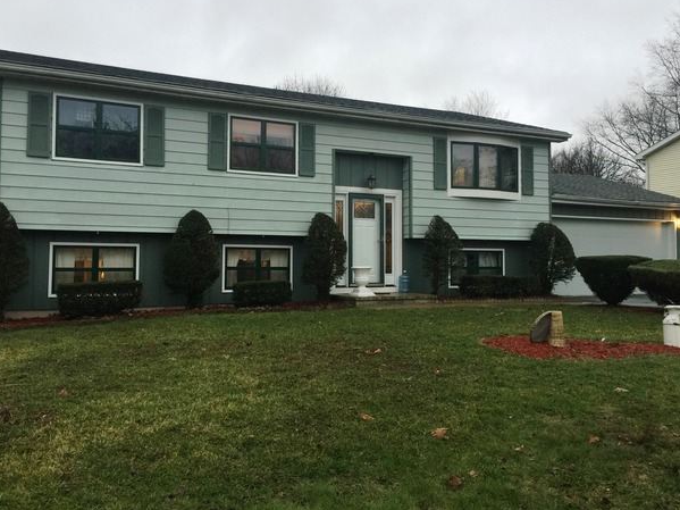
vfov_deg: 45.4
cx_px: 337
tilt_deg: +3.0
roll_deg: -1.0
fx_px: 609
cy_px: 240
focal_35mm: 31
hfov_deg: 58.4
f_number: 2.2
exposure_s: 1/15
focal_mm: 4.15
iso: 32
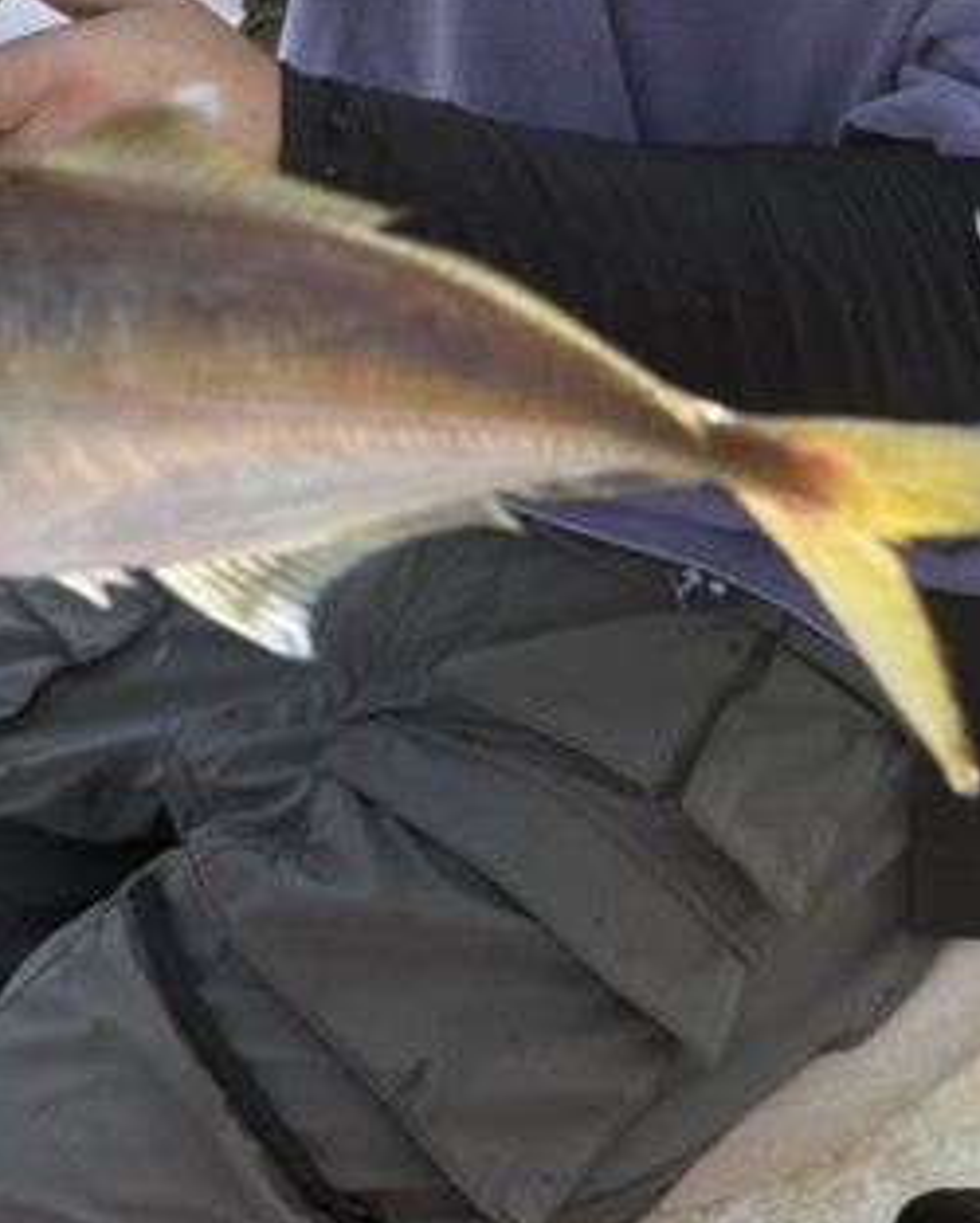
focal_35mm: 60
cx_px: 353
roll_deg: -1.1
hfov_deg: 25.3
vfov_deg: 27.9
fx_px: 2173
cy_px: -212
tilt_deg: -18.4
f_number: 1.78
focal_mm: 6.76
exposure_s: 1/2525
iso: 100
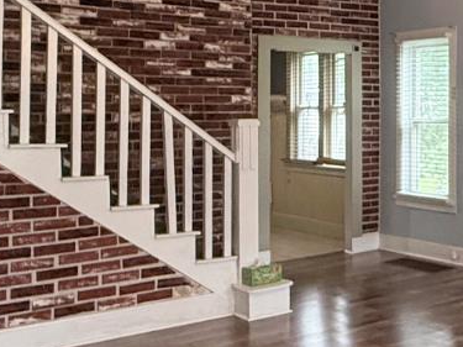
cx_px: 591
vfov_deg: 26.0
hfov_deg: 28.6
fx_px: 749
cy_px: 118
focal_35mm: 56
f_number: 2.2
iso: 500
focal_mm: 2.22
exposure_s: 1/120
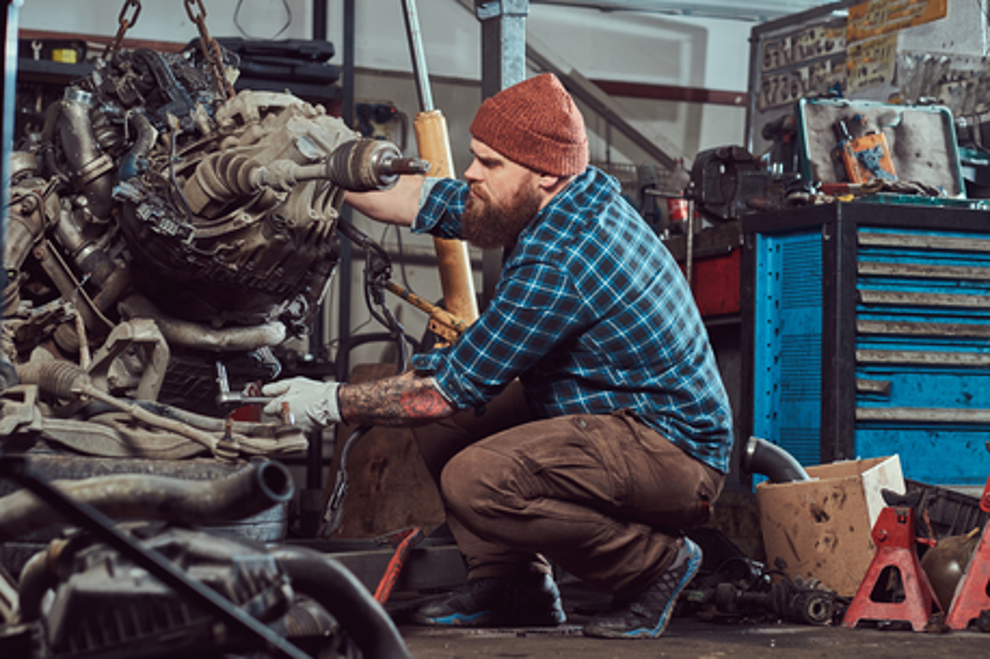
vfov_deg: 16.2
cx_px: 495
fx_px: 2309
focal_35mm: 84
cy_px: 330
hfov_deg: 24.2
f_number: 2.8
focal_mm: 56
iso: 200
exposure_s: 1/180
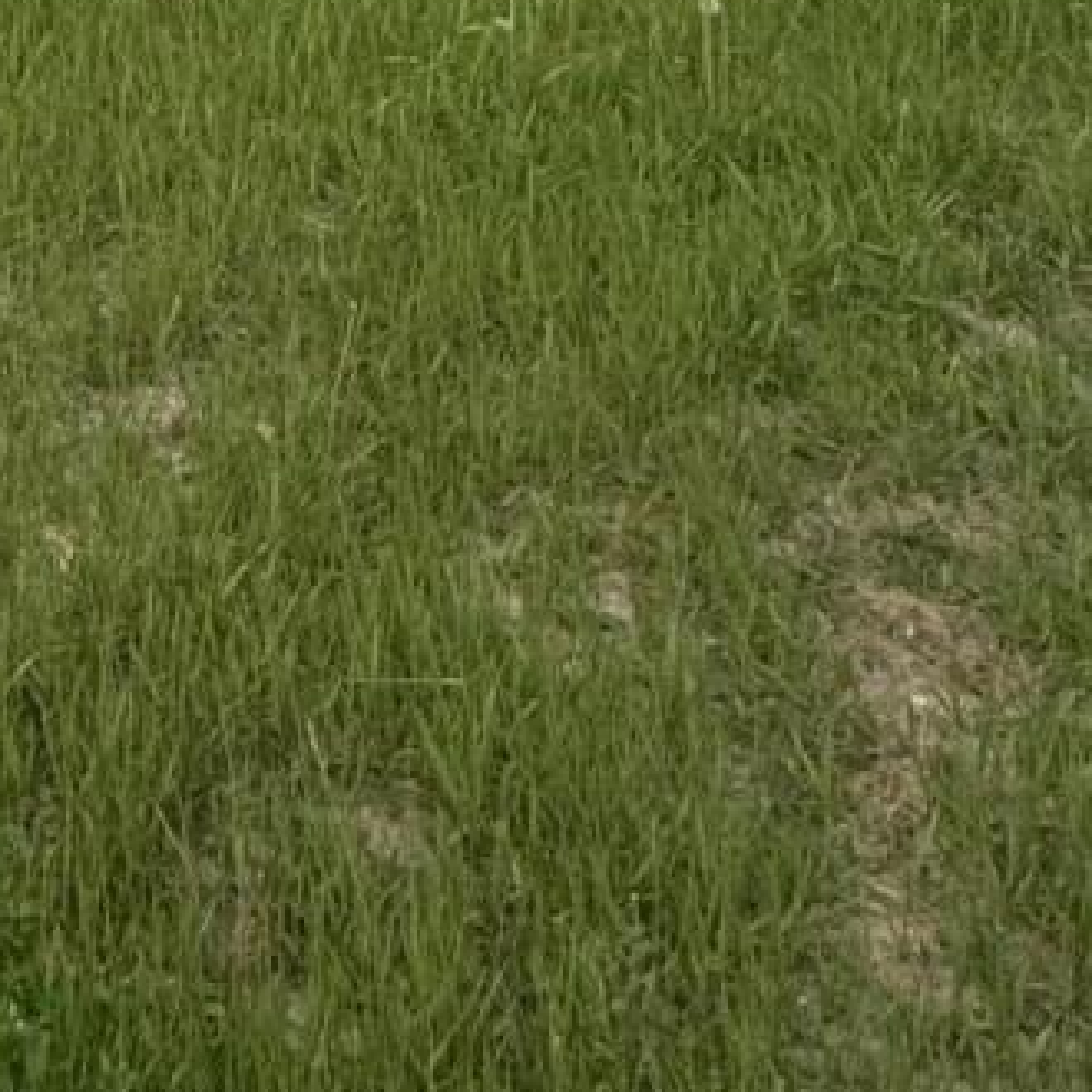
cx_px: -549
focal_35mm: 75
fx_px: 2677
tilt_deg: +6.2
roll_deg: +0.1
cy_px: -1294
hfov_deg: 19.9
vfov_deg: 15.9
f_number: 2.2
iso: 40
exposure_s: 1/414
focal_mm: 2.22
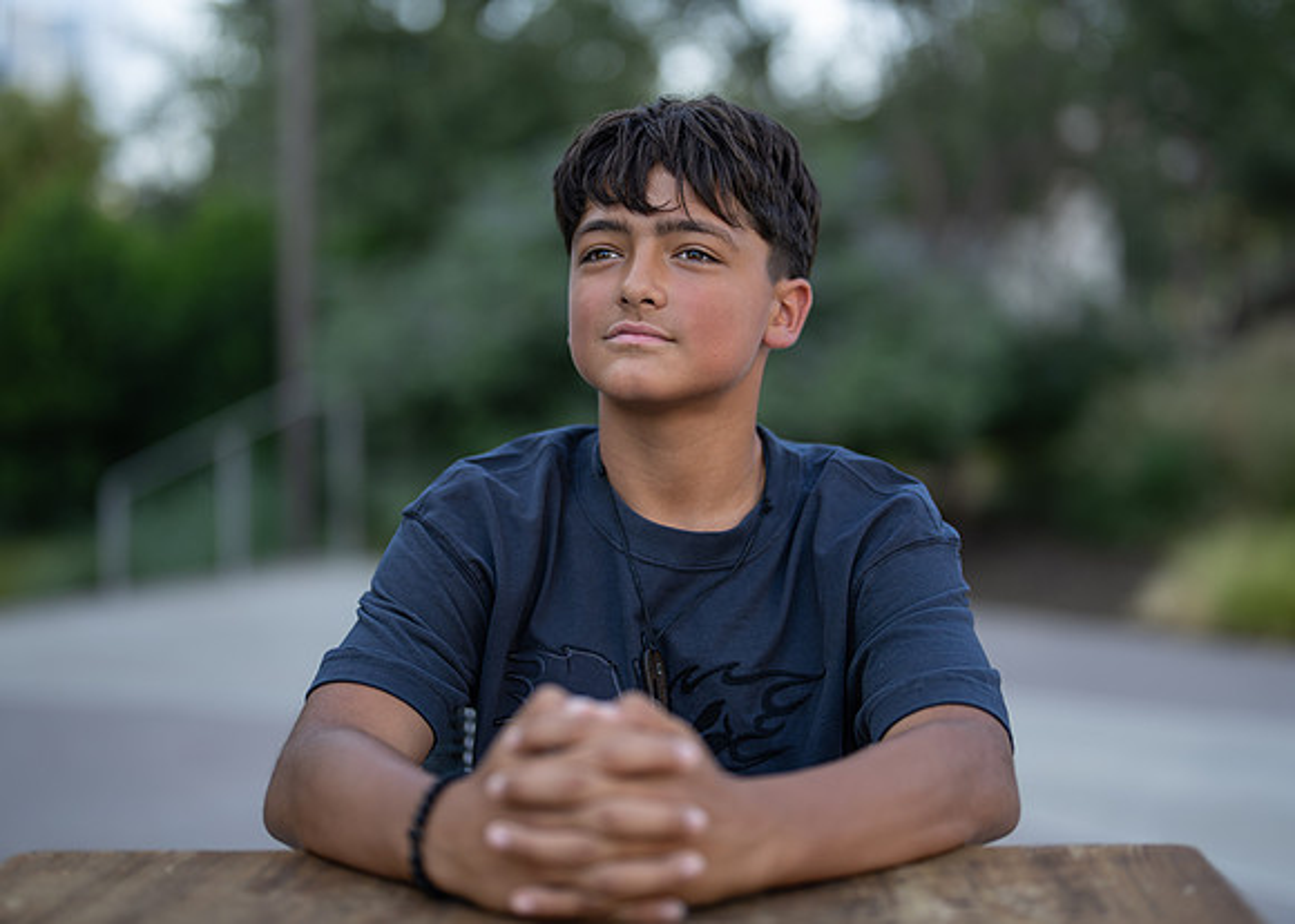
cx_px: 665
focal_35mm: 61
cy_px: 441
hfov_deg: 32.0
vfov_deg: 23.1
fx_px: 2260
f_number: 1.2
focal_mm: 50
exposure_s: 1/1000
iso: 100
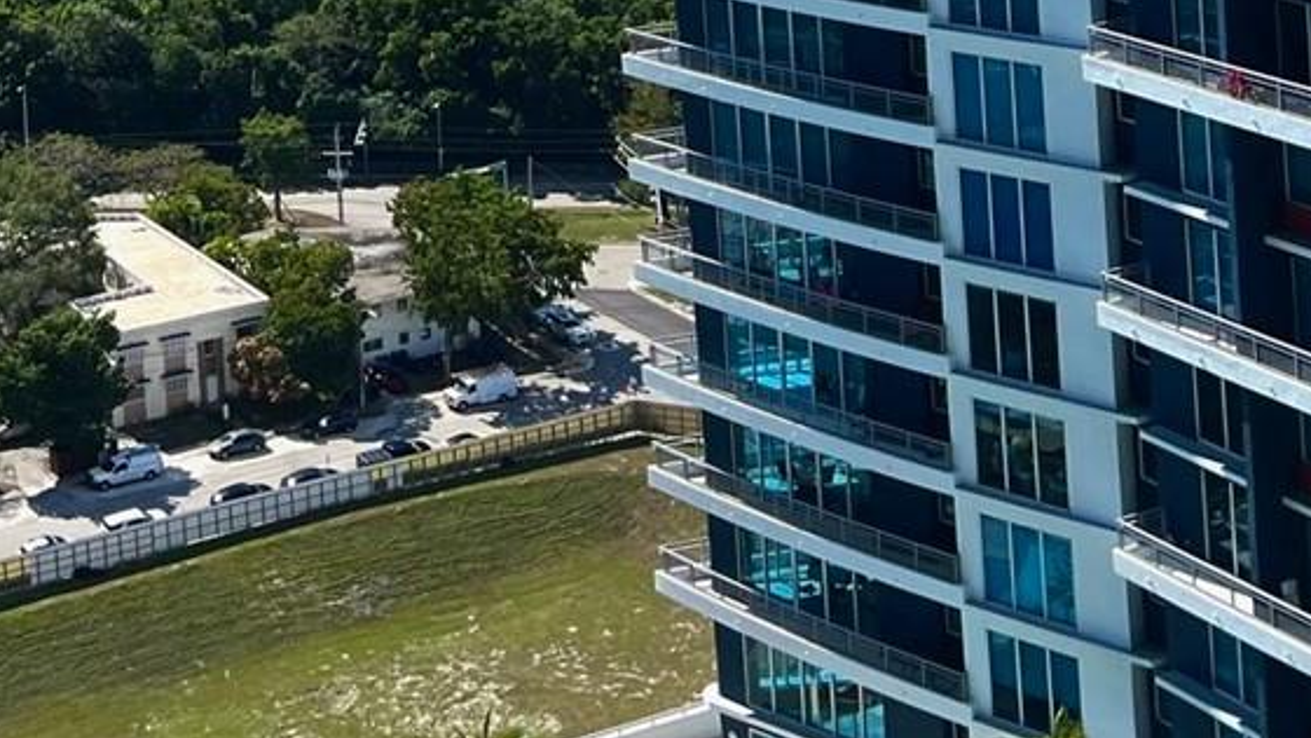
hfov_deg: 25.4
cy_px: -661
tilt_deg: -1.4
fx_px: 2816
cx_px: 131
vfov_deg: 13.2
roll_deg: +3.5
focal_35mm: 81
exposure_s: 1/5882
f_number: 1.5
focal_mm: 5.7
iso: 50
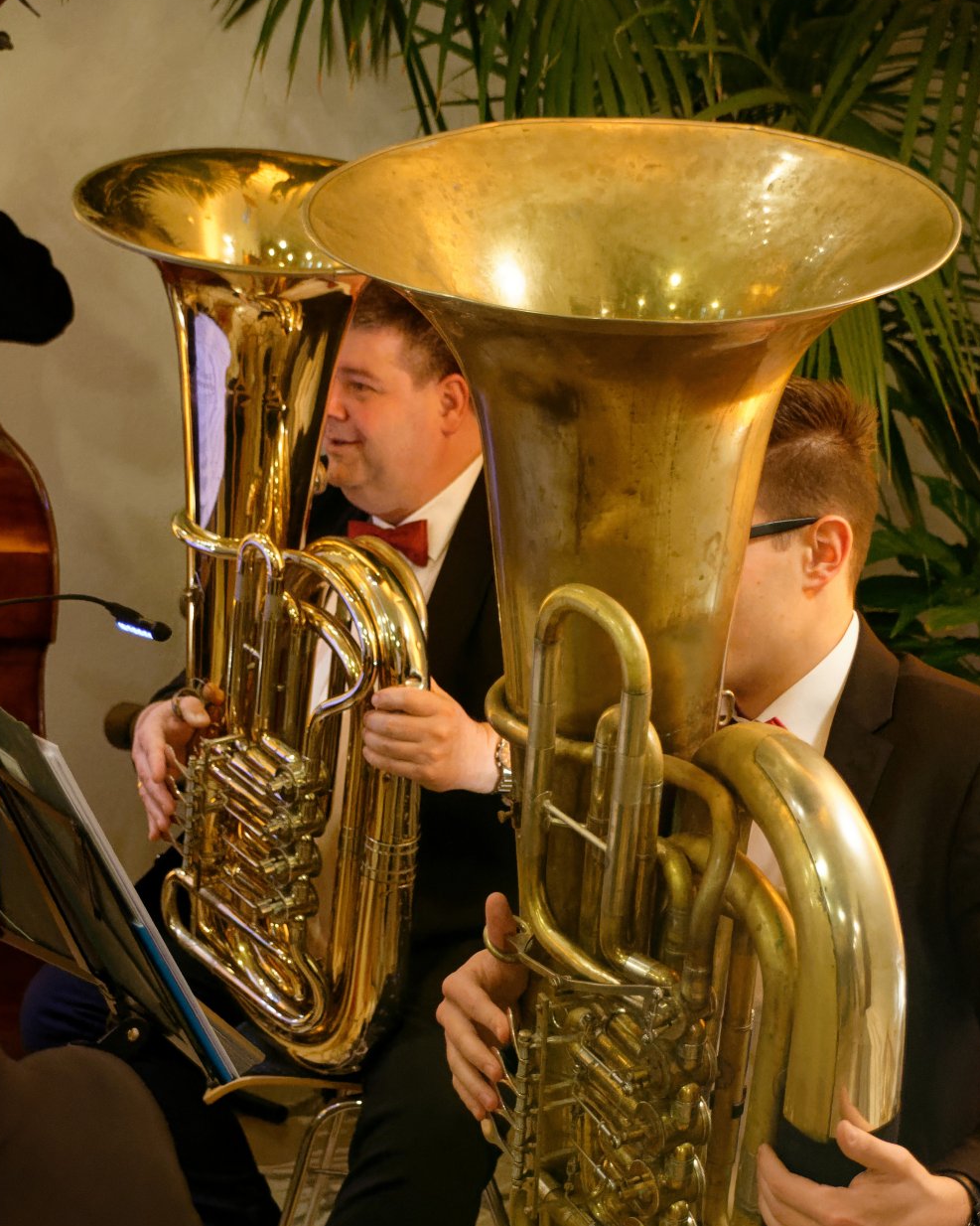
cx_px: 489
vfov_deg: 21.5
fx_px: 3227
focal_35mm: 89
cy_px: 730
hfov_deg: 17.3
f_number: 4.8
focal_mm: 52
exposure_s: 1/80
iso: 8000
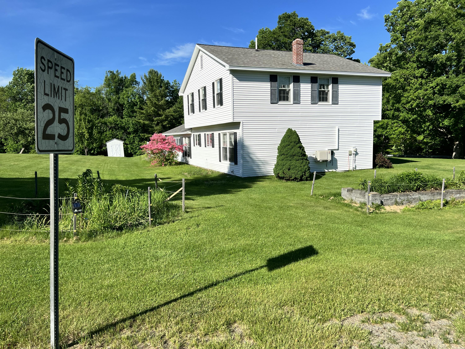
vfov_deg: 53.1
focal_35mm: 26
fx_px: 349
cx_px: 232
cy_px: 174
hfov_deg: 67.3
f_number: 1.5
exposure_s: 1/4630
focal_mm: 5.7
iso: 50
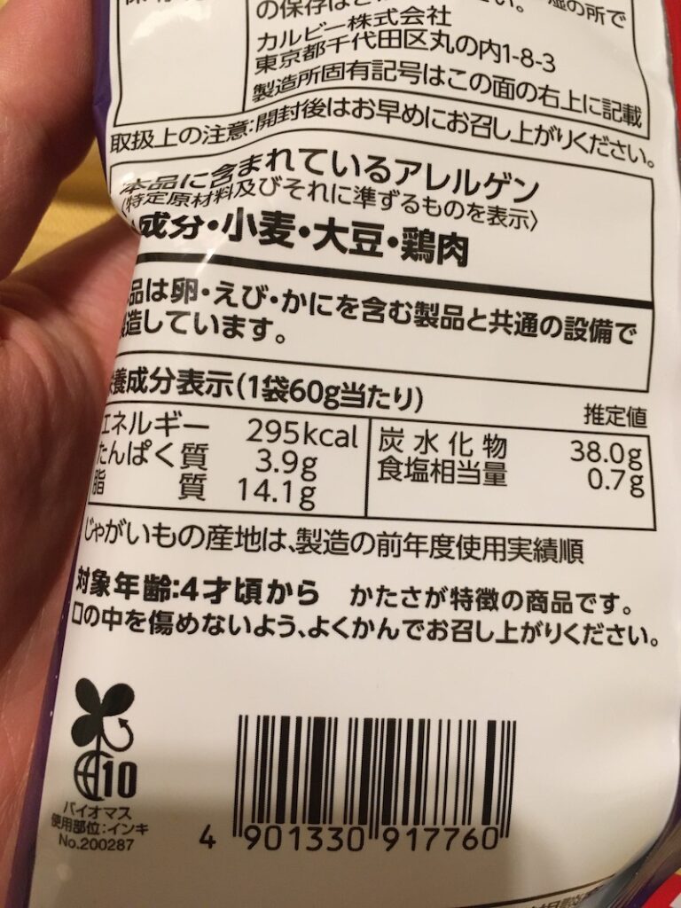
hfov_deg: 48.2
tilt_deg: -35.6
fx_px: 761
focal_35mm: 29
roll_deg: +3.2
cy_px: 454
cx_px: 340
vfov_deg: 61.7
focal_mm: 4.15
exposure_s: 1/24
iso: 200
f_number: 2.2
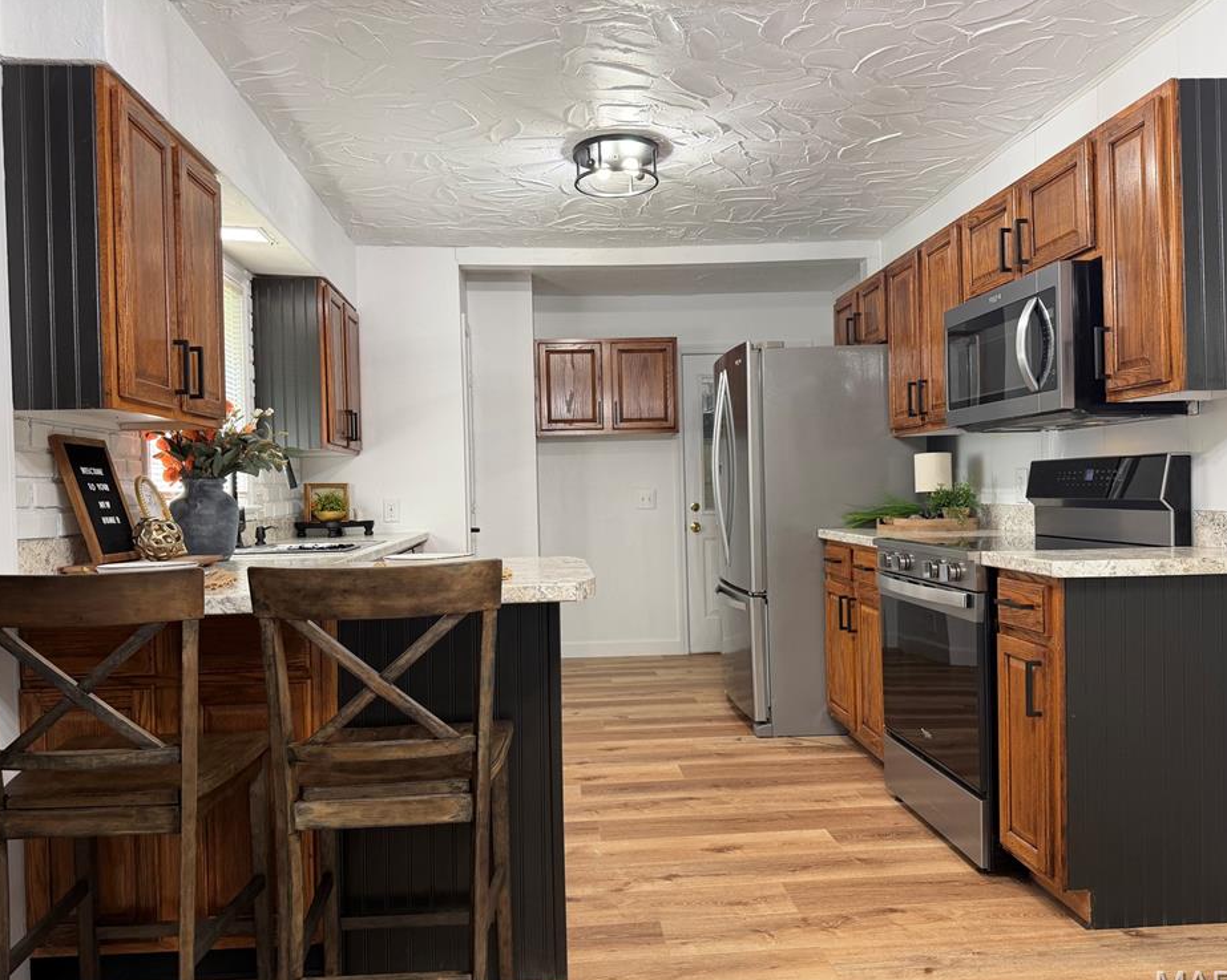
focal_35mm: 26
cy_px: 503
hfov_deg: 66.0
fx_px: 944
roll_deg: +0.9
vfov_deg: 54.9
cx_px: 608
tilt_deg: -1.3
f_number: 1.78
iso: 125
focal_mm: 6.76
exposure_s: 1/60
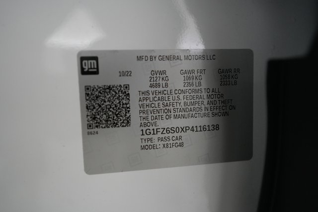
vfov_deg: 51.2
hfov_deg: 71.5
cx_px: 159
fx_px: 221
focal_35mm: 25
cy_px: 106
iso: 4000
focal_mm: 25
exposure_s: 1/160
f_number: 2.8
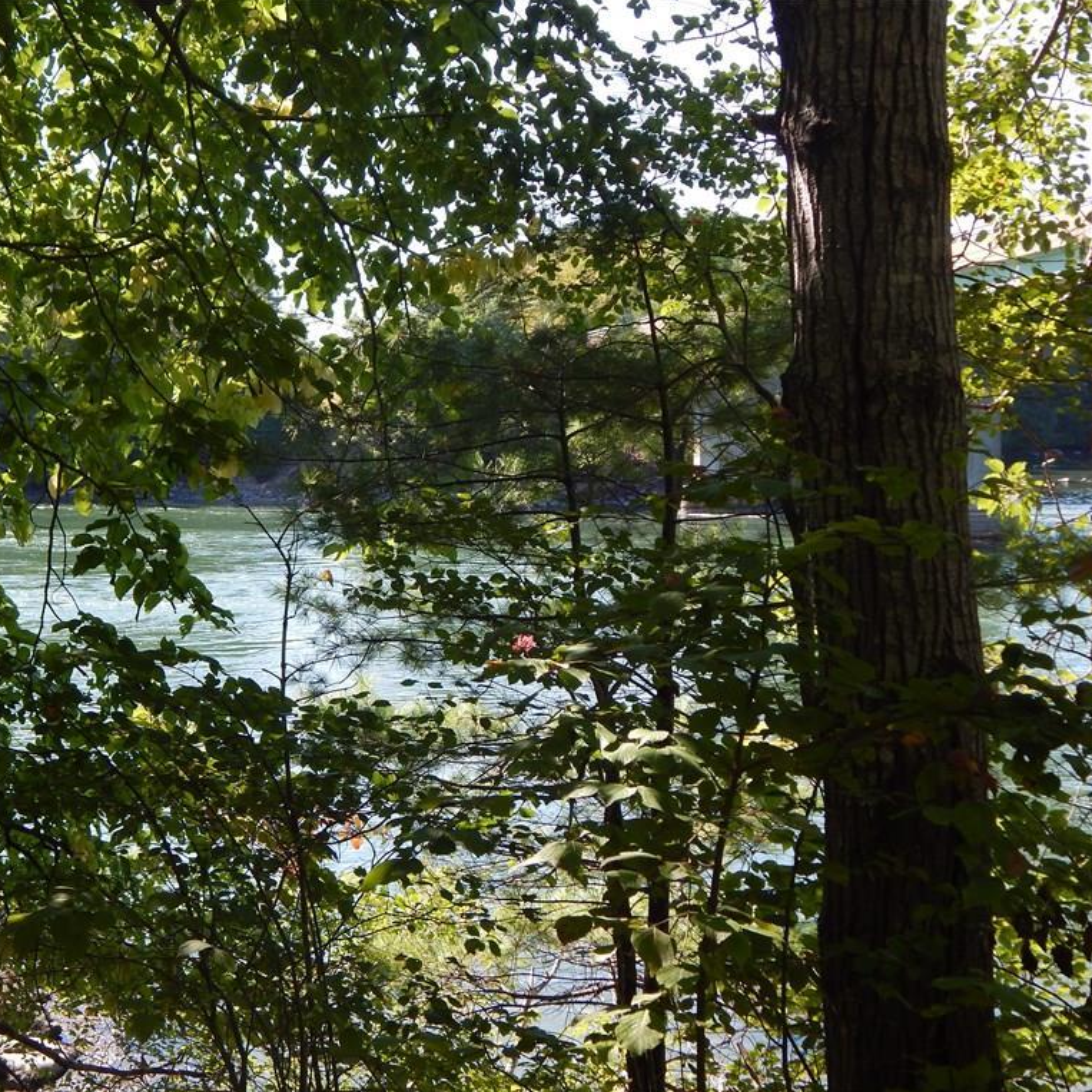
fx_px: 1820
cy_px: 545
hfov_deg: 33.2
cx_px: 405
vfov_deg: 33.4
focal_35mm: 51
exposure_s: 1/320
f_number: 3.6
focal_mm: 7.7
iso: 125
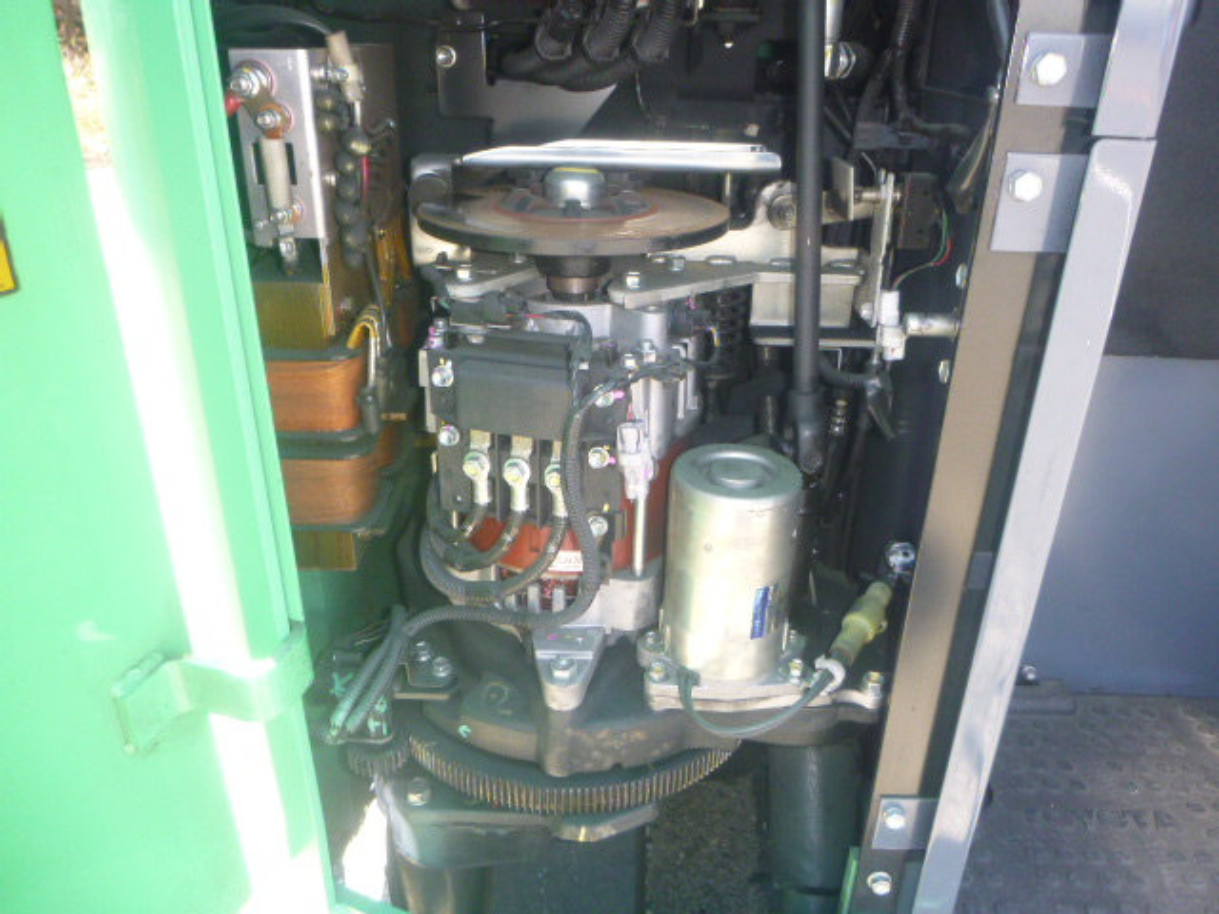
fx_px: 880
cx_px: 610
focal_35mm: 25
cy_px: 457
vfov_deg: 54.9
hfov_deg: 69.4
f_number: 3.9
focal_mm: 4.5
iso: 160
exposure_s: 1/60
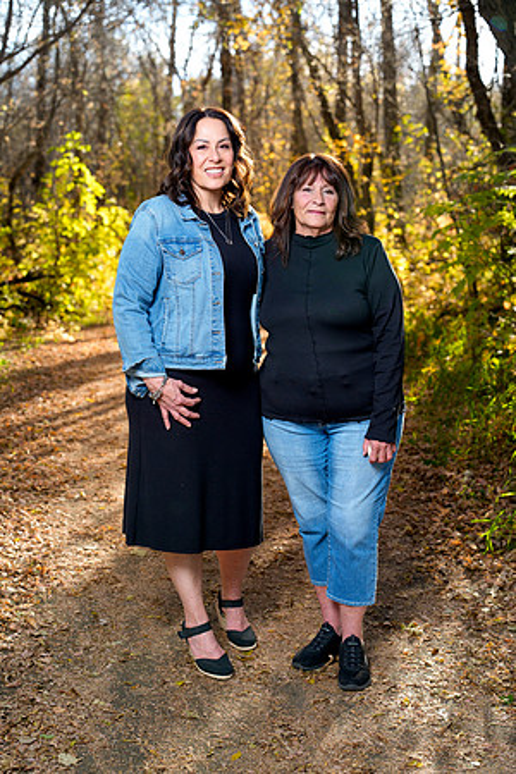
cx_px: 258
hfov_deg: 25.5
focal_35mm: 53
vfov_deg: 37.5
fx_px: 1139
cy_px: 387
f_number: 3.5
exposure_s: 1/160
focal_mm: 53
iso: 400
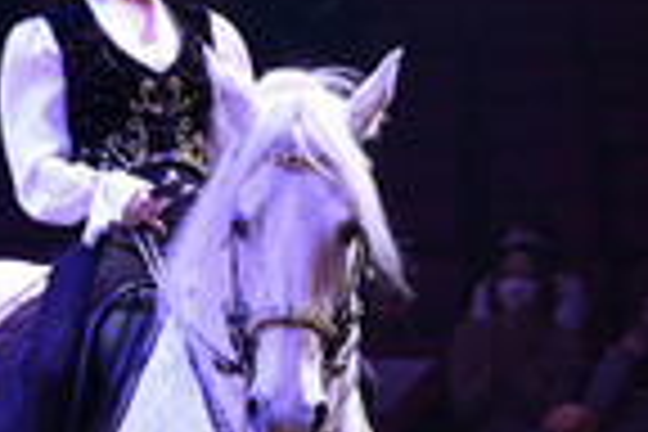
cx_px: 101
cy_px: 464
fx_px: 4842
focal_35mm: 269
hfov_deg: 7.6
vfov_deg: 5.1
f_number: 6.3
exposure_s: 1/60
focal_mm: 86
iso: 2000
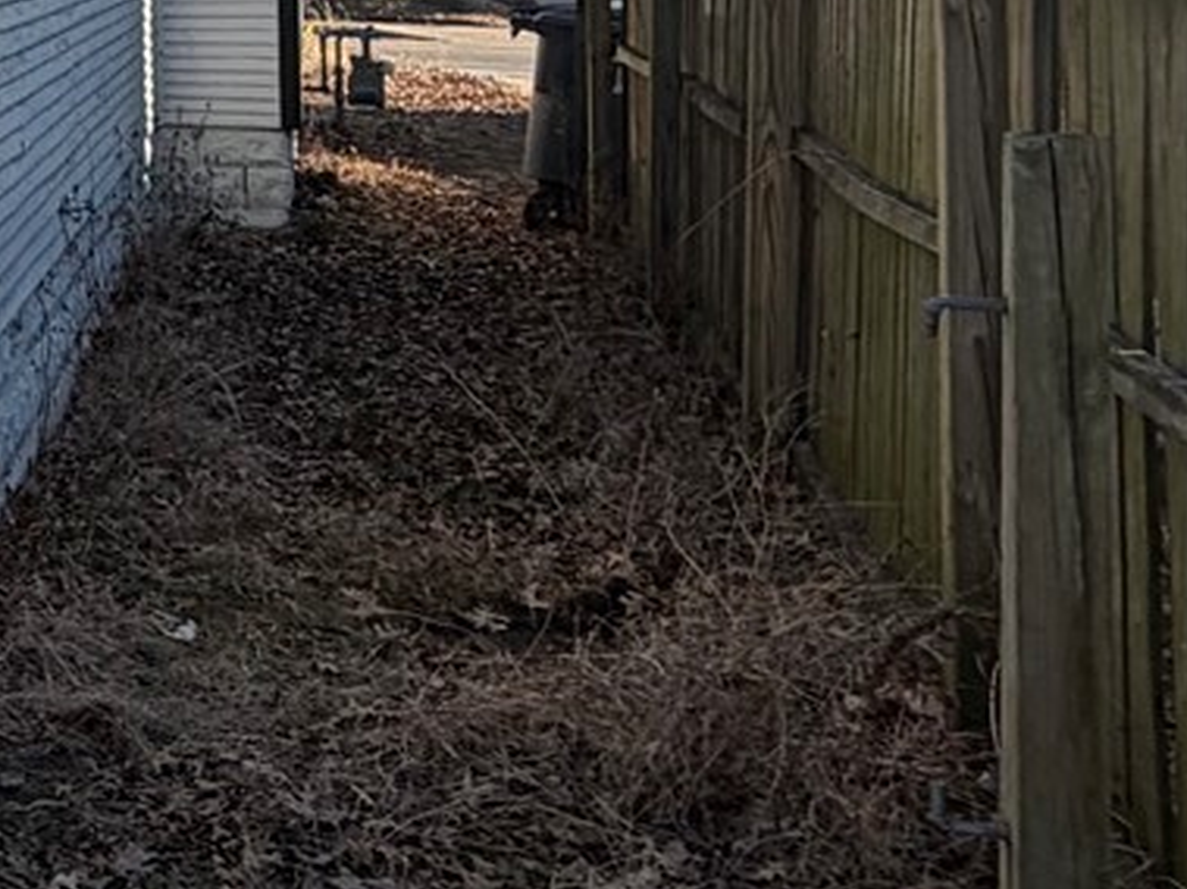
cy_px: -103
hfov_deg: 21.3
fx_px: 2434
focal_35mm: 71
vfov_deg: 19.8
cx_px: -758
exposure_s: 1/607
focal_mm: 2.22
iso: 40
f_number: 2.2
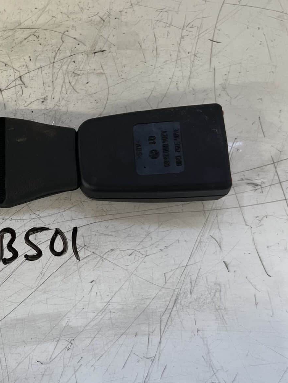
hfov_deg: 24.3
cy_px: 220
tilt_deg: -74.5
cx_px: -14
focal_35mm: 57
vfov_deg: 33.7
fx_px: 632
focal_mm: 5.1
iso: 80
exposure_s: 1/121
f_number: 1.6
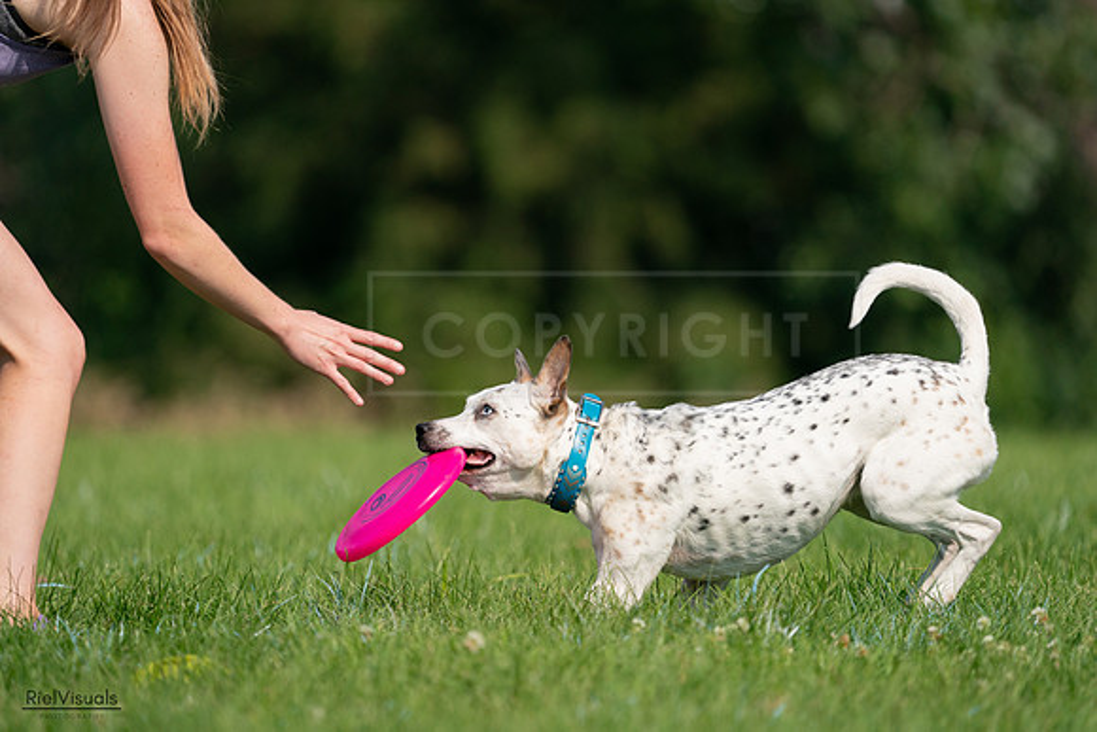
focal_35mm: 600
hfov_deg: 3.4
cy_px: 366
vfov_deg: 2.3
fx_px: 18287
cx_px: 548
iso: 640
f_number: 6.3
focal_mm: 600
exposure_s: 1/4000
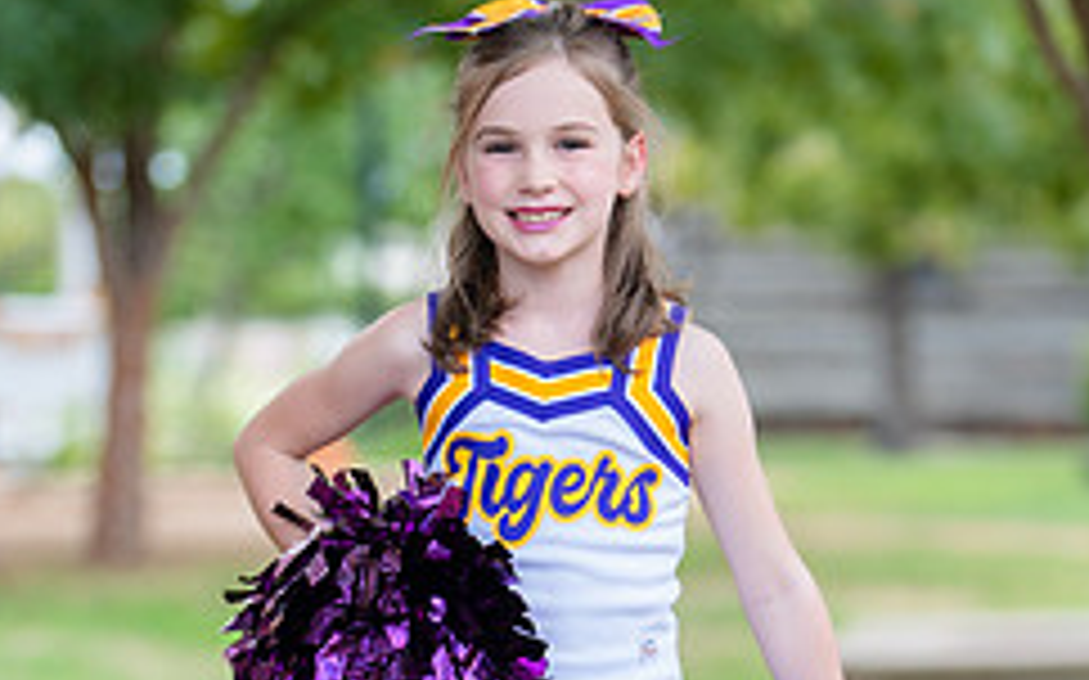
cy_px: 725
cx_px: 603
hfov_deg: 15.0
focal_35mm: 139
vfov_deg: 9.3
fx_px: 4123
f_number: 1.2
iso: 160
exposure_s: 1/500
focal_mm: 50
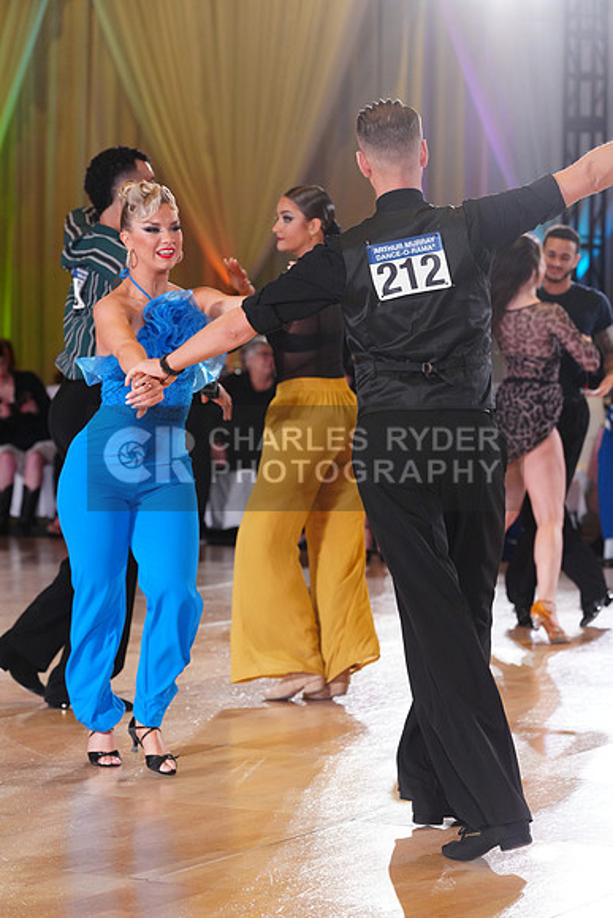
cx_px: 306
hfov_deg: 13.7
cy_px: 459
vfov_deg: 20.4
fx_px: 2552
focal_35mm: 100
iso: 2000
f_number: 4
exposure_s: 1/400
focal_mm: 100
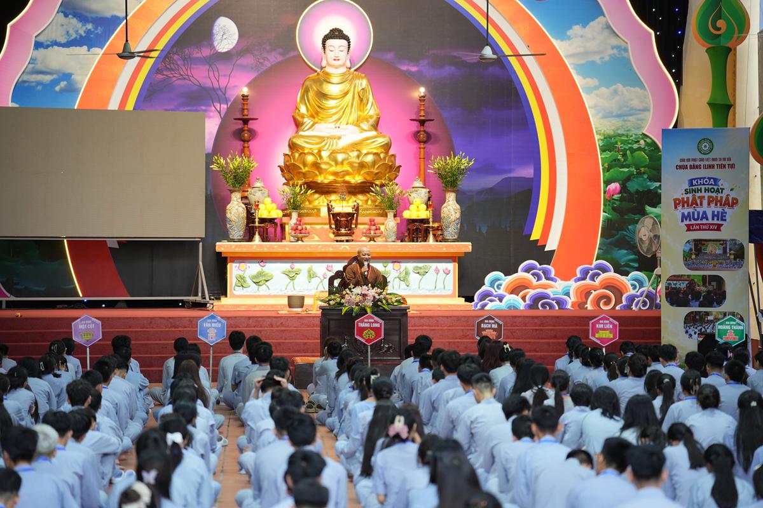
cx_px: 382
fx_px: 2691
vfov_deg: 10.8
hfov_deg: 16.1
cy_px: 254
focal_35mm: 127
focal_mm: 127
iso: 800
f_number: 2.8
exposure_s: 1/125
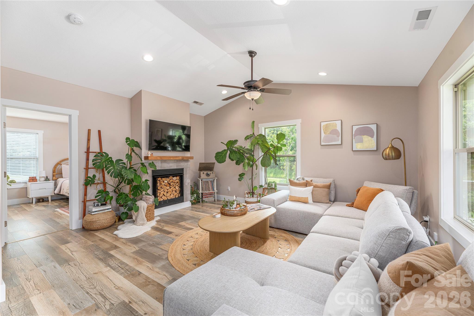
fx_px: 184
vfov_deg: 81.2
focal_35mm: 14
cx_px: 237
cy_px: 158
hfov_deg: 104.3
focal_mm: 14
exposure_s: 1/100
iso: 320
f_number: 7.1
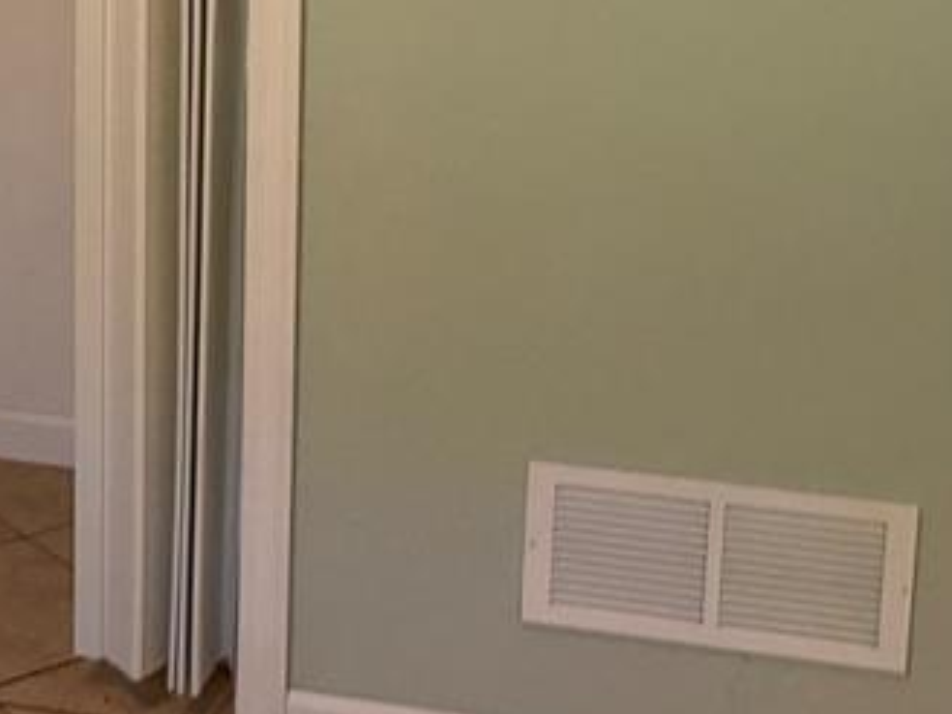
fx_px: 2063
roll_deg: +2.1
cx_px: -360
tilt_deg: -7.8
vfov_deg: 18.4
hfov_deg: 22.6
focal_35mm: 75
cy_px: -189
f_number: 1.78
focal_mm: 6.76
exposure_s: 1/60
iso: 640
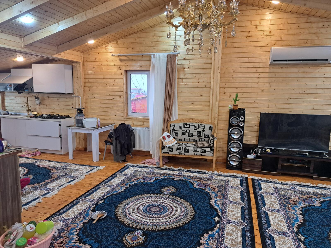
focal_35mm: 24
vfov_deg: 56.8
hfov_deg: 71.6
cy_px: 124
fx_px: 229
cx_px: 166
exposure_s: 1/50
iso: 320
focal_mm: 5.23
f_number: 1.8
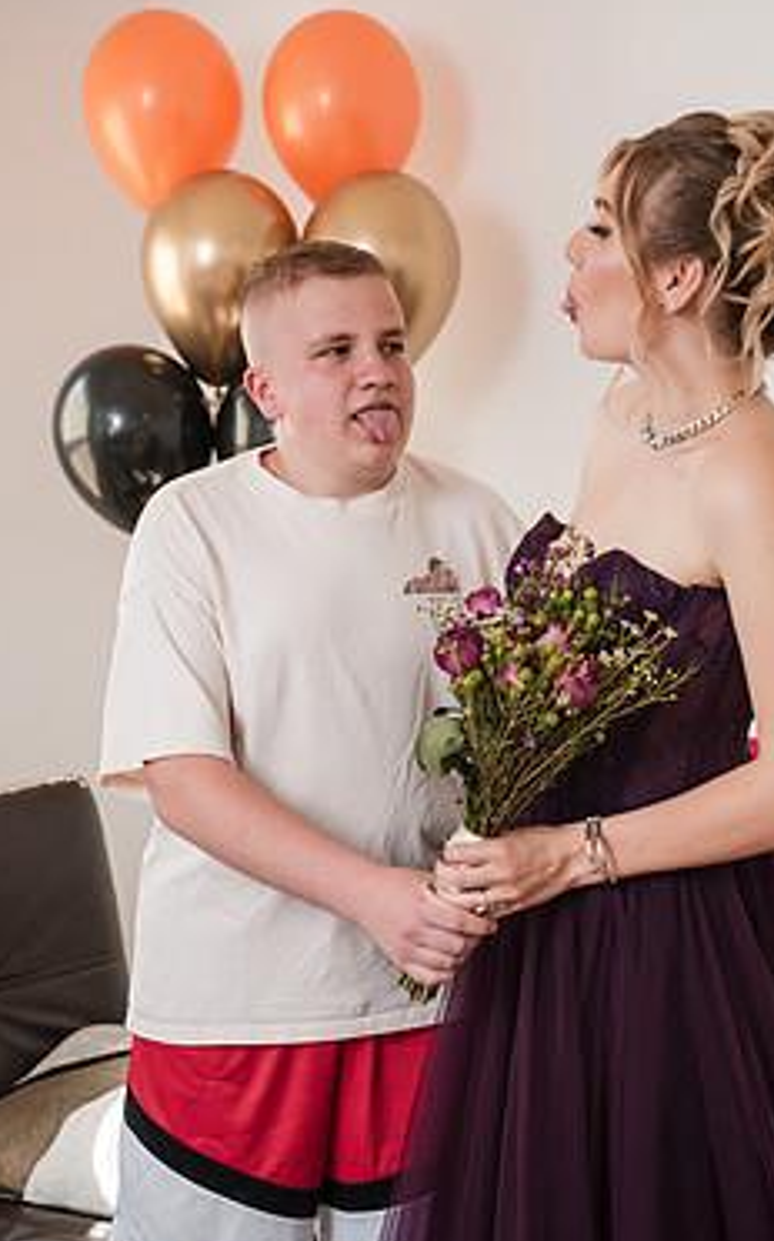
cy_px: 657
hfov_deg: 17.6
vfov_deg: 27.9
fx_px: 2501
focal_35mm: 74
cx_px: 484
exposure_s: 1/250
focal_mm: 60
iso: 800
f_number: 4
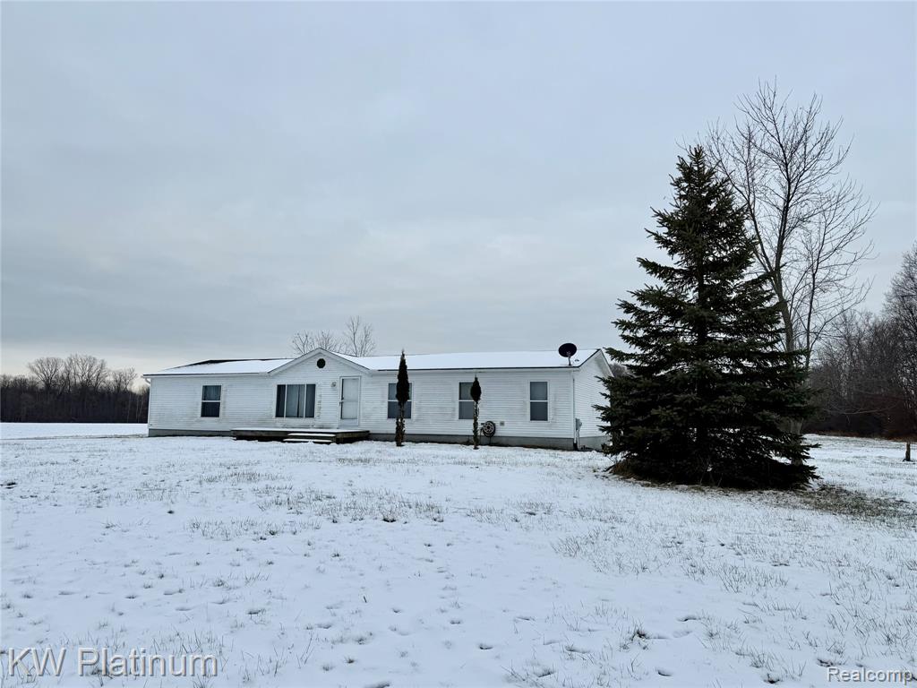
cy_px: 344
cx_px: 458
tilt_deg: +6.5
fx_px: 636
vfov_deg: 56.8
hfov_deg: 71.6
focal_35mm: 24
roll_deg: -1.1
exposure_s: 1/1901
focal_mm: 6.76
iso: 80
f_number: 1.78
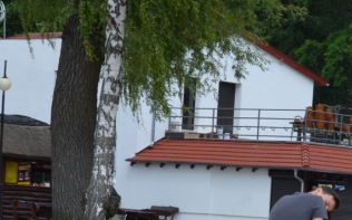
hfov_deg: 11.0
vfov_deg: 6.9
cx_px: 383
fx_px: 1802
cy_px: 317
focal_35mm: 188
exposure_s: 1/250
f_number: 8
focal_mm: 38
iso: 125
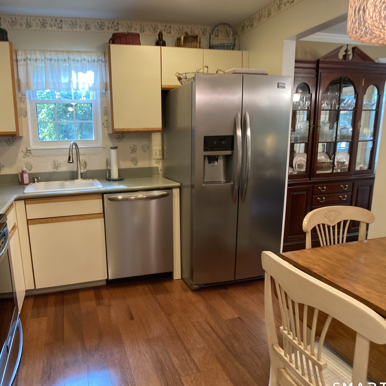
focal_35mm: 34
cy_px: 197
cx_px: 147
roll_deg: +0.5
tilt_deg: -12.8
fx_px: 429
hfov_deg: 48.0
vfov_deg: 48.4
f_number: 1.8
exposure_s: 1/60
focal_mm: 3.99
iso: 160
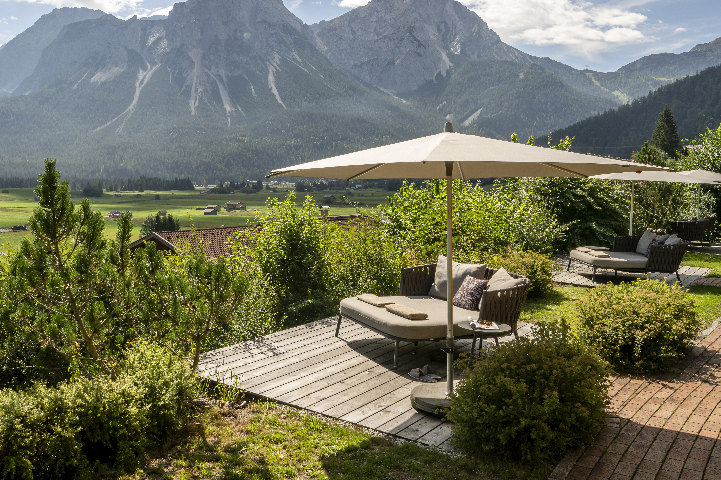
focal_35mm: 31
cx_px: 275
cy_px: 185
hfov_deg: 59.6
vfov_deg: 42.1
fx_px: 621
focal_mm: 23
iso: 200
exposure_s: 1/250
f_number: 13
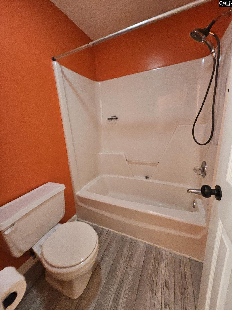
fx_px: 116
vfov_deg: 106.2
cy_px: 155
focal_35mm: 13
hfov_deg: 89.9
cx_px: 116
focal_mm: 1.74
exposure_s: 1/40
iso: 320
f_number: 2.2
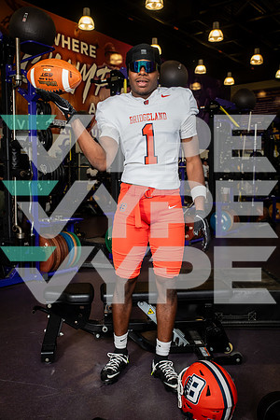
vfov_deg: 54.4
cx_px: 140
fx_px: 408
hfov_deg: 37.9
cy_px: 210
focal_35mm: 35
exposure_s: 1/250
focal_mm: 35
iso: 500
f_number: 5.6
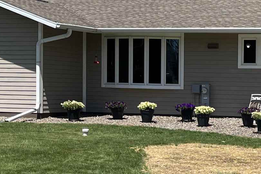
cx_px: 308
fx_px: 740
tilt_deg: -3.0
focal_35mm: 102
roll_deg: -1.2
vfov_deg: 13.4
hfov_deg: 19.0
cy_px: 128
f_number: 1.6
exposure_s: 1/4651
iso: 50
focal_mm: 5.1
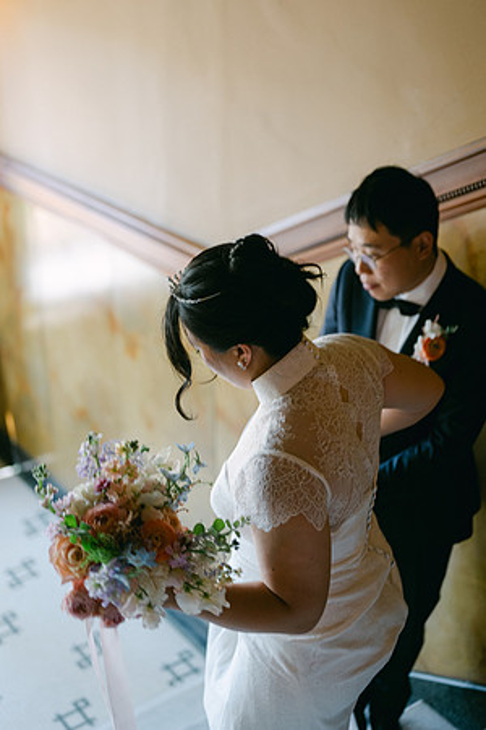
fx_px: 1012
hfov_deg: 27.0
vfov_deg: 39.6
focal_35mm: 50
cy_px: 365
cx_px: 243
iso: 640
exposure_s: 1/125
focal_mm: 50
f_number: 1.8
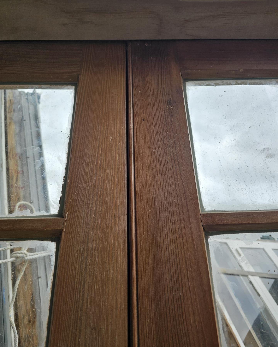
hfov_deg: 58.8
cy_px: 173
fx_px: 247
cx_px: 139
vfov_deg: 70.3
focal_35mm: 24
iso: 16
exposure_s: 1/531
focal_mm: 6.3
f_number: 1.7
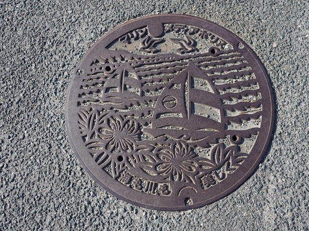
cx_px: 171
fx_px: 348
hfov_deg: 47.8
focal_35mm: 39
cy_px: 116
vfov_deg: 36.8
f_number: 8
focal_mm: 35
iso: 100
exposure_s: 1/160
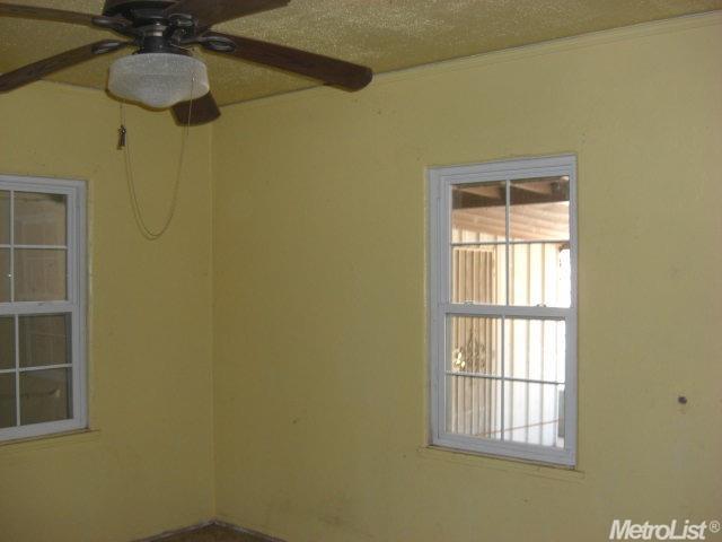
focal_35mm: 38
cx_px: 361
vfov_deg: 37.7
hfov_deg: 49.0
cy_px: 271
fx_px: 793
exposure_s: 1/60
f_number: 2.8
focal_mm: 7.9
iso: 200
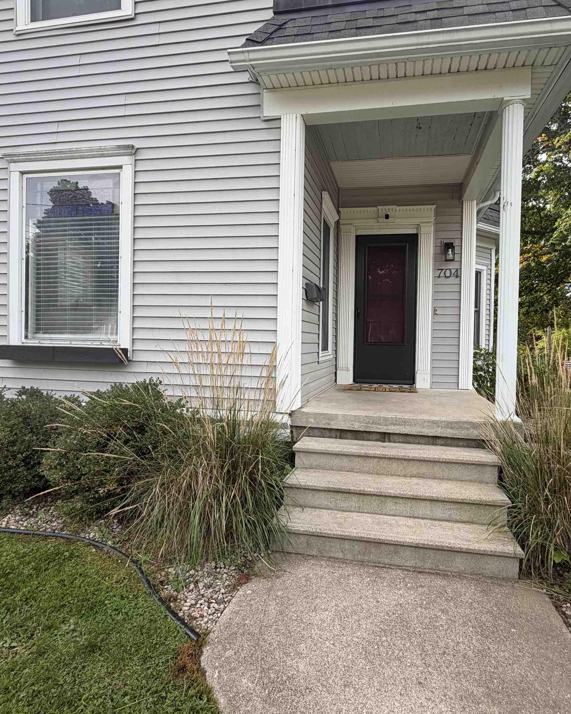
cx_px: 335
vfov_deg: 83.3
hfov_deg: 70.3
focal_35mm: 19
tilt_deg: -1.3
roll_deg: -0.5
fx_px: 401
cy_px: 351
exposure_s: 1/502
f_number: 2.2
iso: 64
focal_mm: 2.22
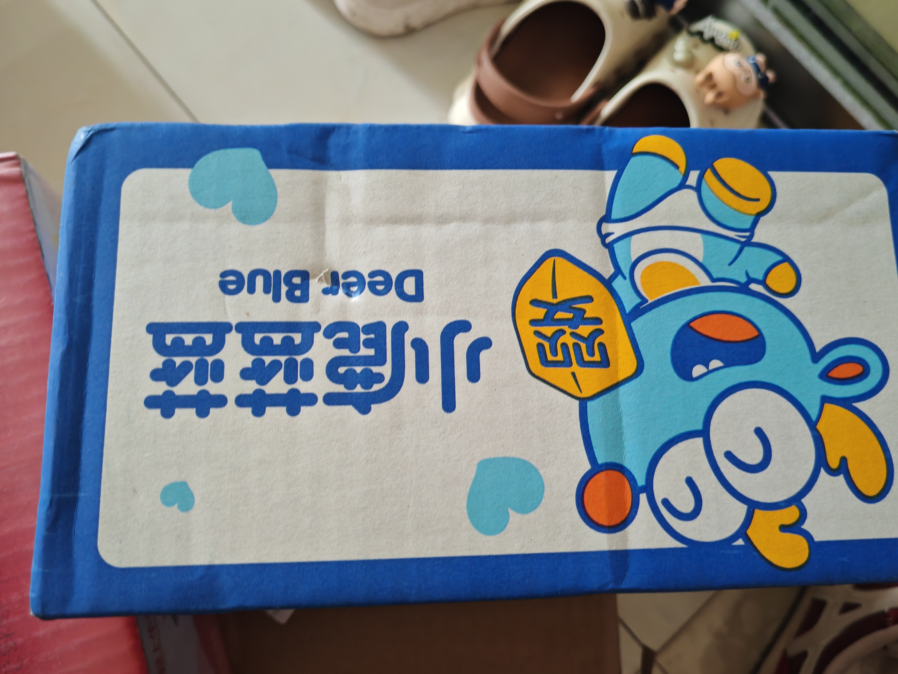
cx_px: 461
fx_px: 726
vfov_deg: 49.7
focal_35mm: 28
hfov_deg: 63.4
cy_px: 336
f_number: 1.95
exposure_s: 1/33
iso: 640
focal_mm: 5.52
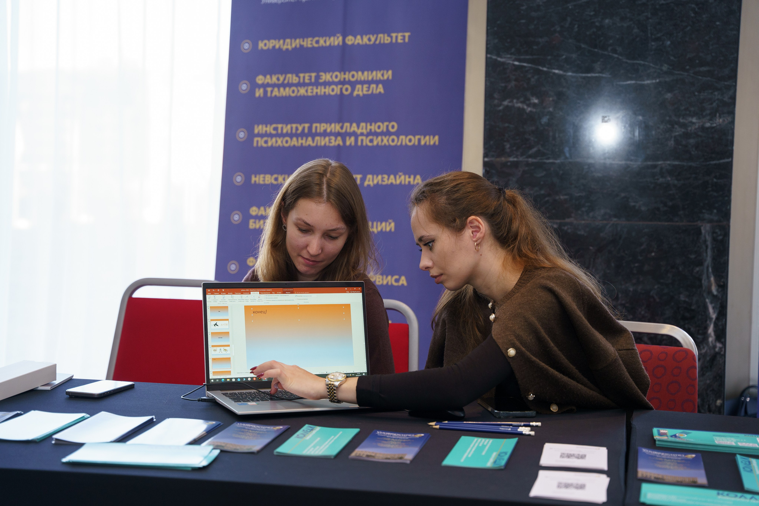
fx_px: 1212
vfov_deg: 23.6
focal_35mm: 58
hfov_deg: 34.8
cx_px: 380
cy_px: 253
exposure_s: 1/250
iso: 800
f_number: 3.2
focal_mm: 57.5
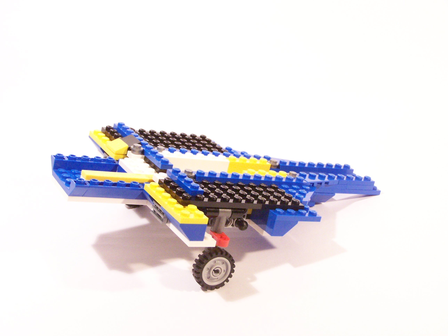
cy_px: 168
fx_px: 764
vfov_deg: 24.8
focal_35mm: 59
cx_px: 224
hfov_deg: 32.7
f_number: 3.6
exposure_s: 1/20
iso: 400
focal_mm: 9.8
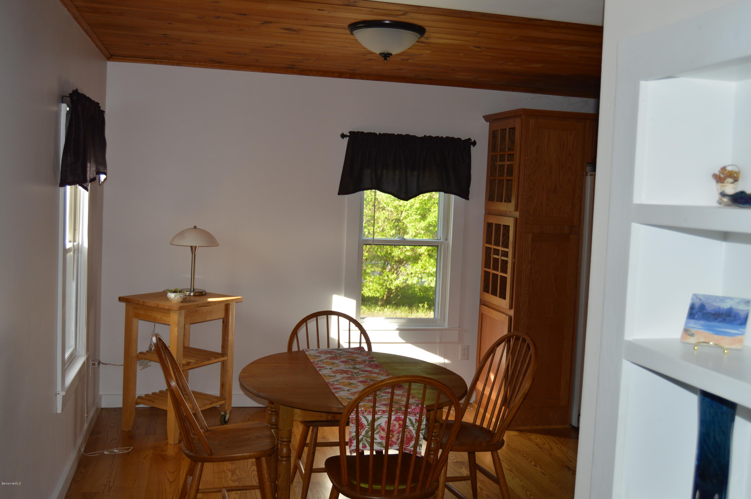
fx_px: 750
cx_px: 376
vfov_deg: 36.8
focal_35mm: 36
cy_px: 250
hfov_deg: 53.2
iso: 180
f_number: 4
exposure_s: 1/125
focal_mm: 24
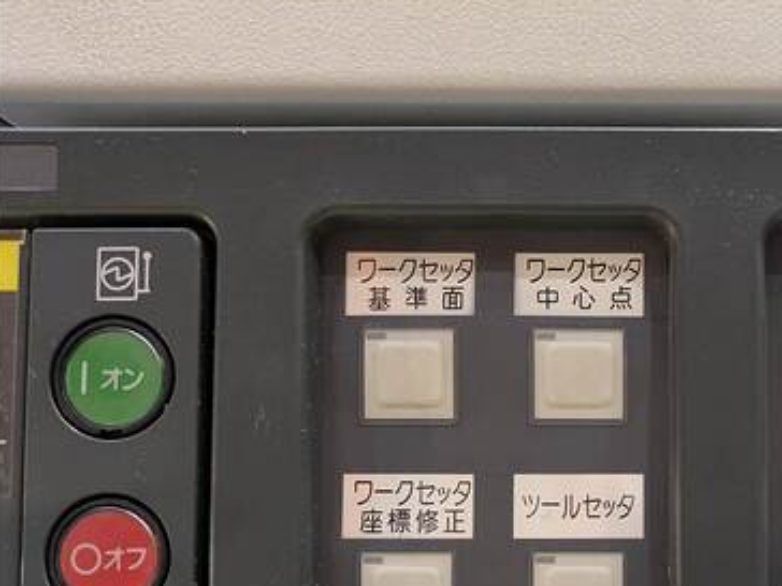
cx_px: 679
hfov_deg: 40.3
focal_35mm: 44
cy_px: 464
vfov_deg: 32.0
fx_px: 994
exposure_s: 1/30
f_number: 1.89
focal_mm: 5.43
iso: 399
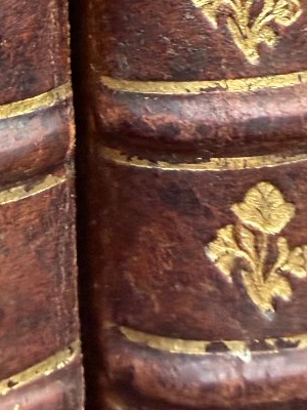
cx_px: 57
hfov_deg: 20.2
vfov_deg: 23.3
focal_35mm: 72
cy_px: -152
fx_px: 851
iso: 400
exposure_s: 1/60
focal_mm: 2.22
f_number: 2.2
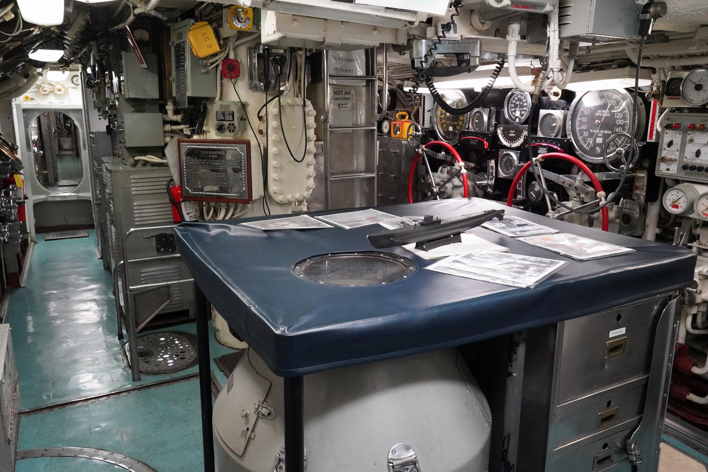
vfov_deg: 46.4
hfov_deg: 65.5
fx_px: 551
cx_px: 354
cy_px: 236
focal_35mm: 28
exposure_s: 1/100
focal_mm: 28
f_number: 11
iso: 12800
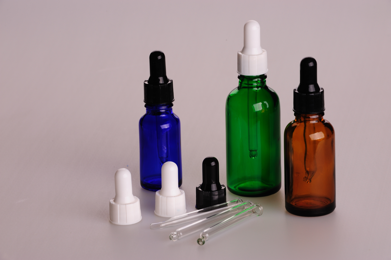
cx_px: 196
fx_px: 1737
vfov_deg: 8.6
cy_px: 130
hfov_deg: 12.8
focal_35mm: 160
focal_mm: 160
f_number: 18
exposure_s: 1/125
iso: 280
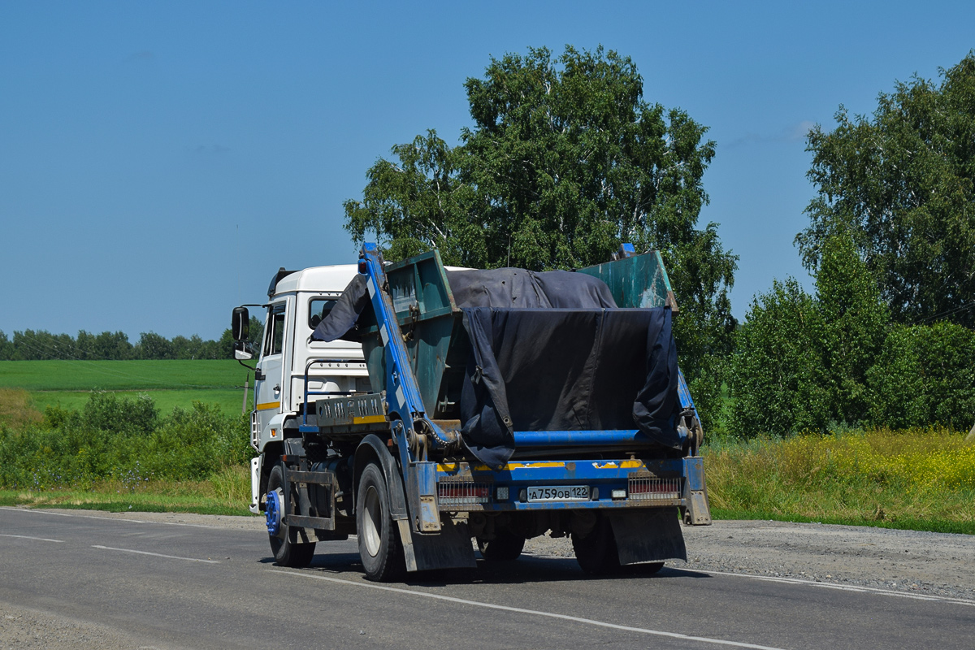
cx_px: 488
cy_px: 325
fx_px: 2234
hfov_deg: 24.6
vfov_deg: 16.6
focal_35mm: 82
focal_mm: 55
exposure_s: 1/800
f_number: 6.3
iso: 100
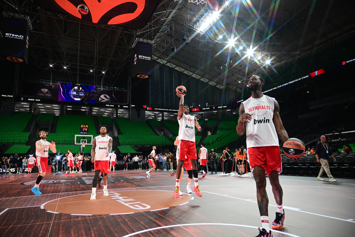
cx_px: 178
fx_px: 237
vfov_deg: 53.1
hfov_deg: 73.7
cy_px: 118
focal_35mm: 24
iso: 1250
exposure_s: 1/250
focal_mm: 24
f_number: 4
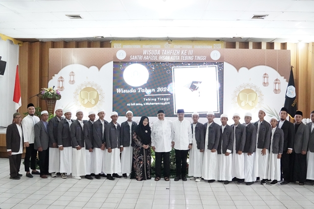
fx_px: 314
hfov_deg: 53.1
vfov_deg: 36.9
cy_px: 104
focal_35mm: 36
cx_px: 157
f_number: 4
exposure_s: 1/400
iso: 20000
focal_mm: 24
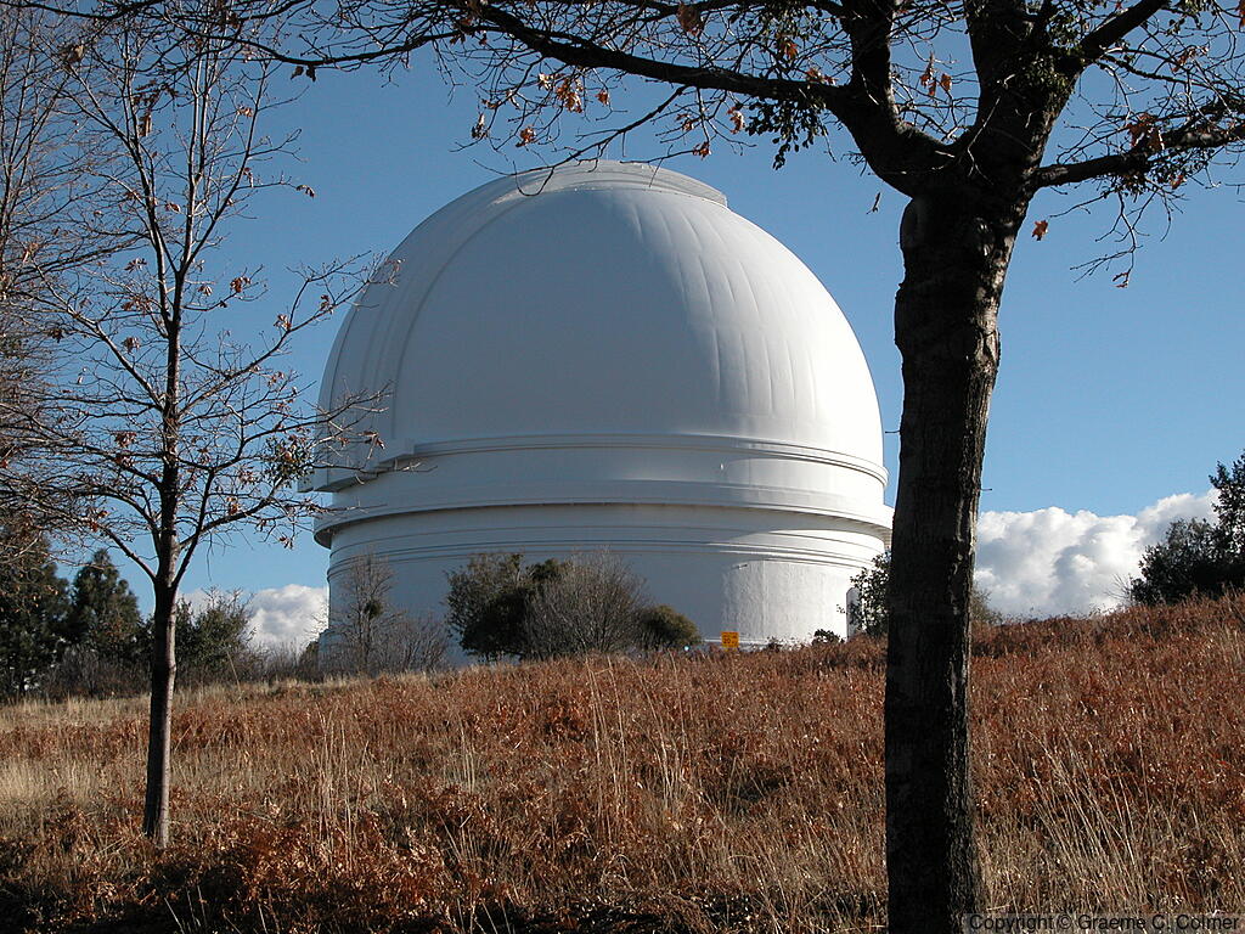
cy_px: 467
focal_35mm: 65
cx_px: 622
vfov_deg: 22.6
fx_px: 2338
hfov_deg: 29.8
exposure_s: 1/442
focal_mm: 16.8
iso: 100
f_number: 7.3
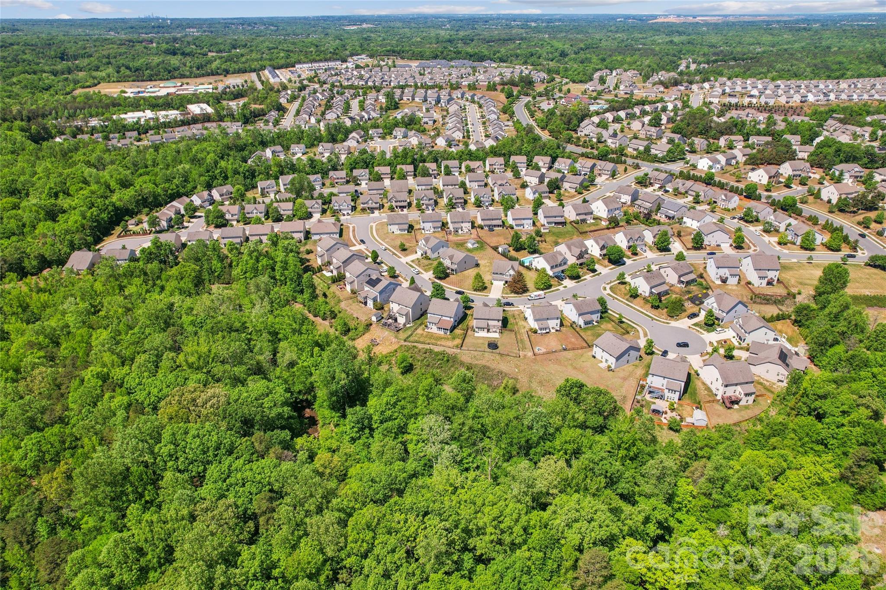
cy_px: 295
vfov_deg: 57.2
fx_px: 541
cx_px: 443
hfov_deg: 78.6
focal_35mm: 22
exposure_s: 1/100
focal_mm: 8.4
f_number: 2.8
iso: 120
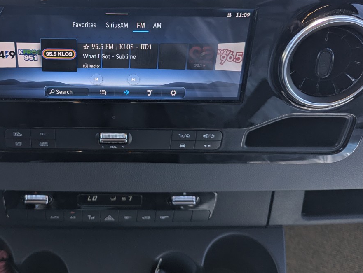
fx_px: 399
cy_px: 72
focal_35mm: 38
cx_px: 102
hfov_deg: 47.5
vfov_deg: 37.0
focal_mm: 6.81
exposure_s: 1/770
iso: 42
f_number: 1.85
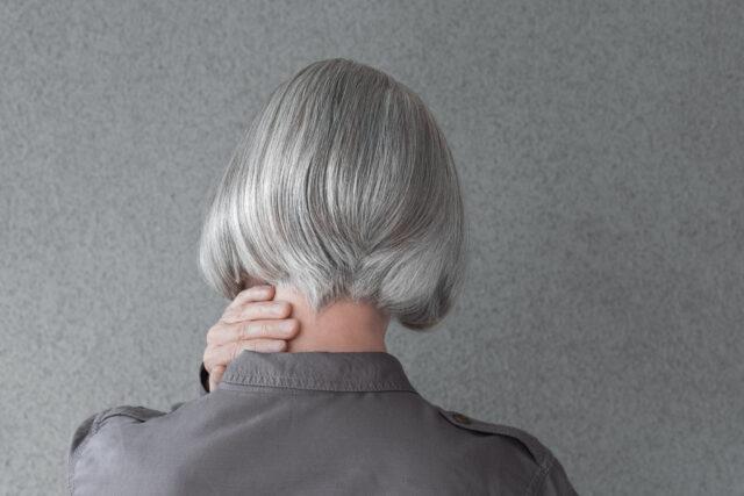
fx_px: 1034
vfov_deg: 27.0
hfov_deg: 39.6
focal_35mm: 50
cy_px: 248
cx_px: 372
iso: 250
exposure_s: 1/160
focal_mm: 50
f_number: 8
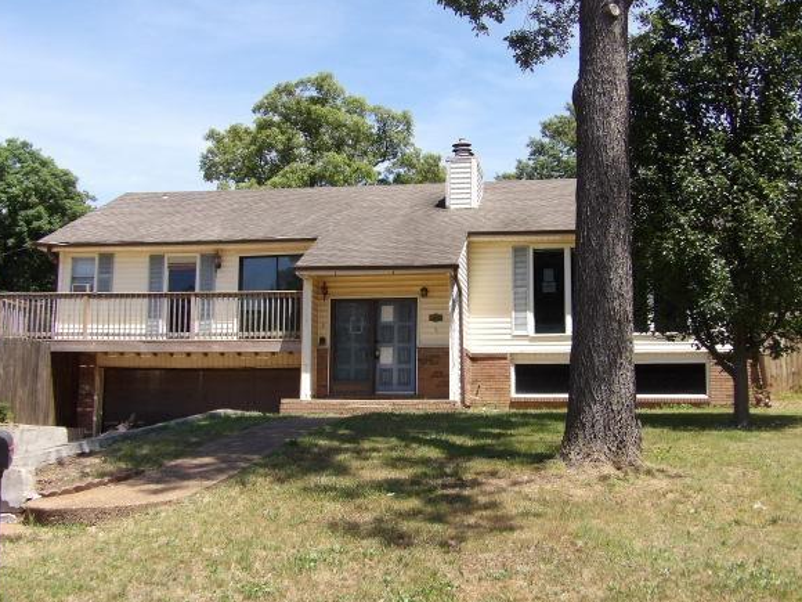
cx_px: 405
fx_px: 996
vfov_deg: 33.6
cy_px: 324
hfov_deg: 43.9
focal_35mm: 43
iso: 100
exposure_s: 1/483
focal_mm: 7
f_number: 3.7
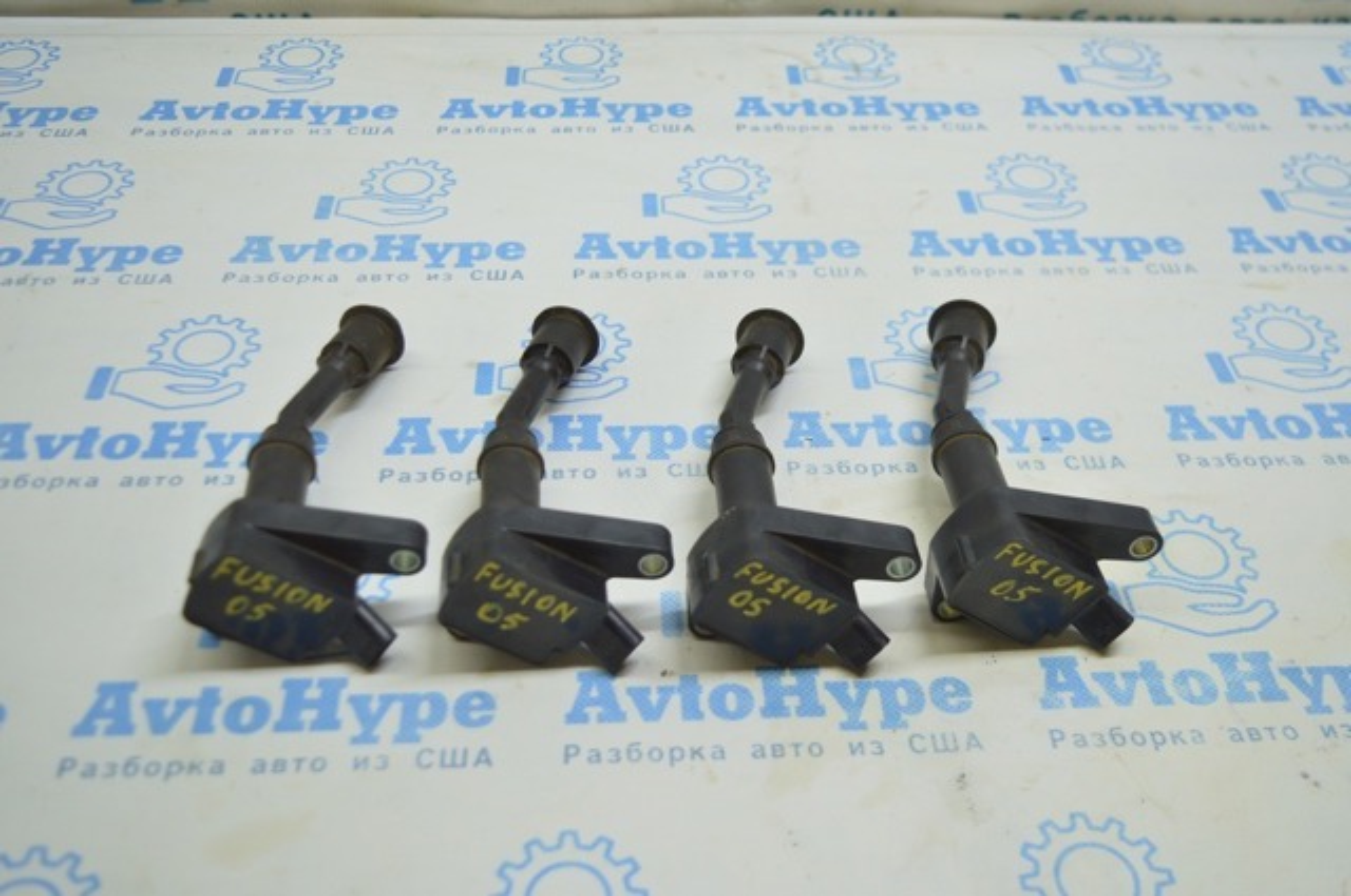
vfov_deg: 36.8
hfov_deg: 53.2
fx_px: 1349
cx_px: 676
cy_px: 448
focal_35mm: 36
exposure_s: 1/60
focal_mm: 24
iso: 400
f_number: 4
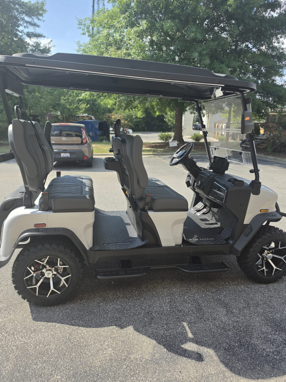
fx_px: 253
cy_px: 191
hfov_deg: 58.9
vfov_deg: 73.9
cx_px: 143
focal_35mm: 23
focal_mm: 6.5
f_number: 1.4
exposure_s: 1/3309
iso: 64
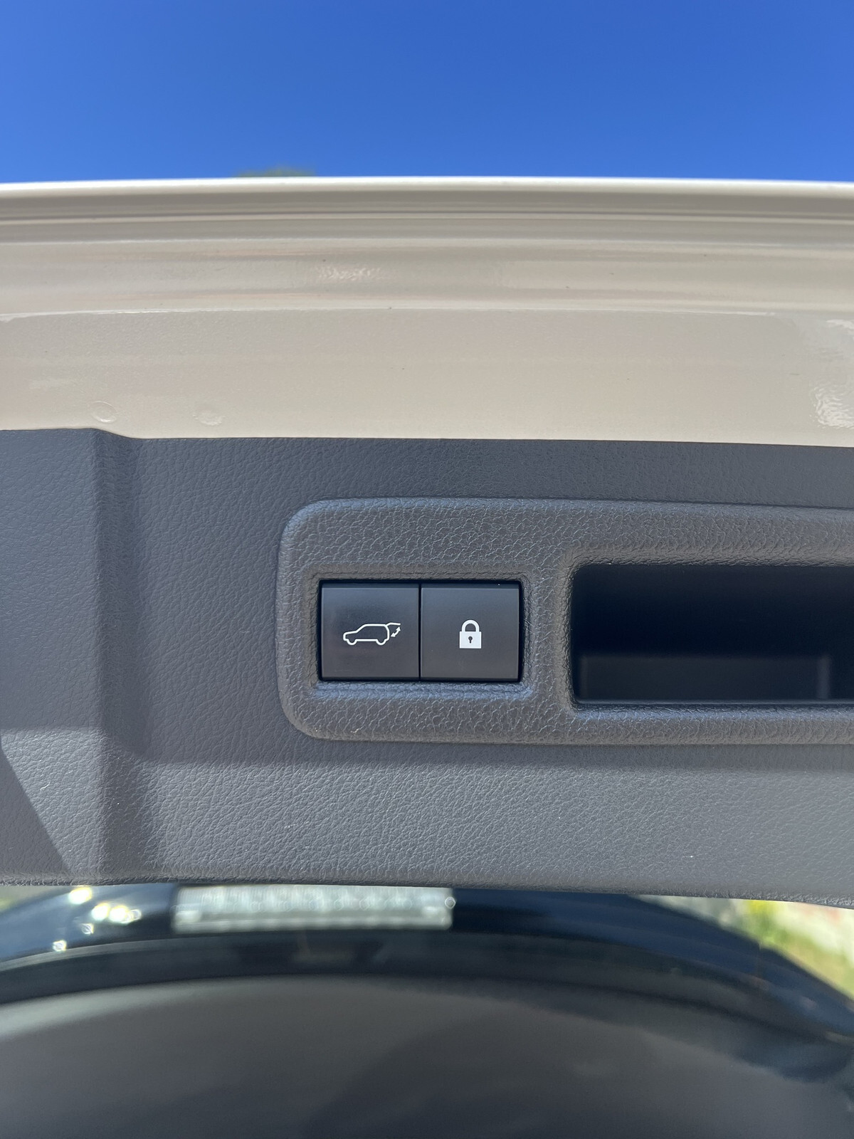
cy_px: 570
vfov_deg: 67.3
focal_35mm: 26
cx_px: 427
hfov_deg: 53.1
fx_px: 855
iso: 50
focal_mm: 5.7
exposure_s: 1/1019
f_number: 1.5
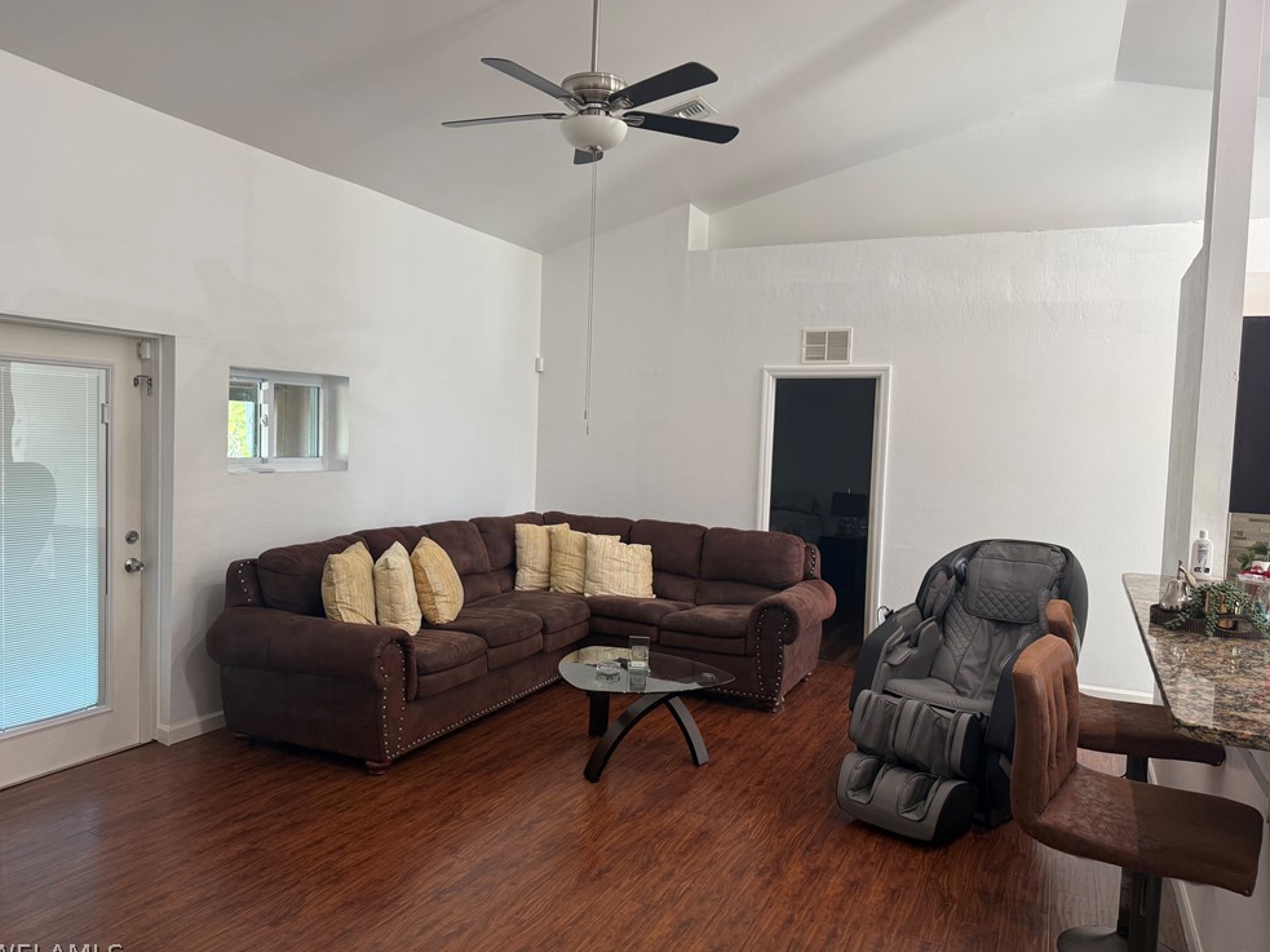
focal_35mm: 25
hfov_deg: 69.4
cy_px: 481
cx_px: 624
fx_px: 917
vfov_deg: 54.9
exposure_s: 1/60
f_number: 1.78
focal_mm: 6.76
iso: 125
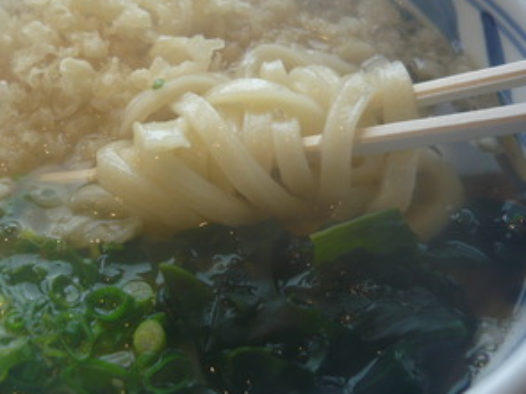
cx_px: 187
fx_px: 714
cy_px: 154
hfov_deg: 40.1
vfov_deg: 30.8
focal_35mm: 47
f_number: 2.8
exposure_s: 1/60
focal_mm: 5.5
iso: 100
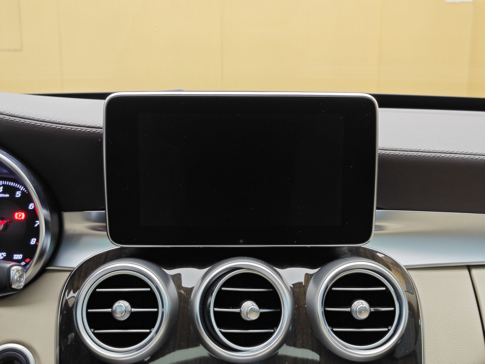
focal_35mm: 46
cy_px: 182
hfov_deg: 41.2
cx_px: 242
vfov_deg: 31.5
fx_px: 644
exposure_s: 1/25
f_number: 1.9
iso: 160
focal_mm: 8.7
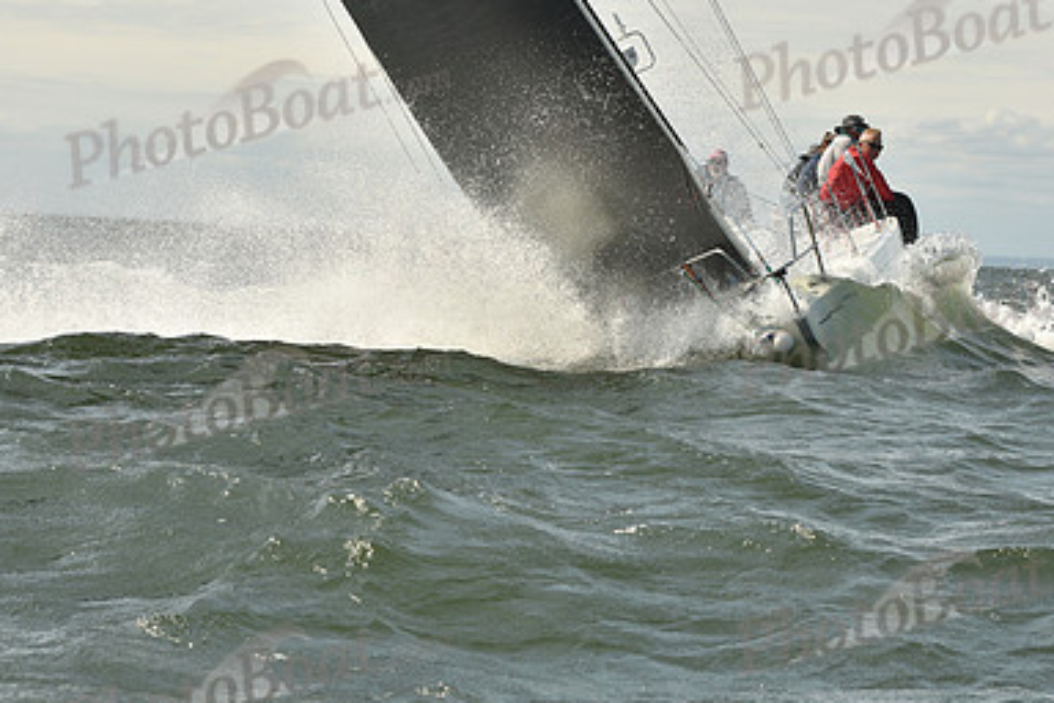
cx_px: 596
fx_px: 4421
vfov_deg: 9.1
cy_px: 221
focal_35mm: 151
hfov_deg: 13.6
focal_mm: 100
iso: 250
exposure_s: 1/800
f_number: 9
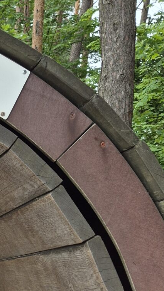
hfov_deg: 12.4
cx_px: -174
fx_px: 657
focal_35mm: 85
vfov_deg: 23.9
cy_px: 293
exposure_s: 1/180
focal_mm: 5.4
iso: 32
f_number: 1.8
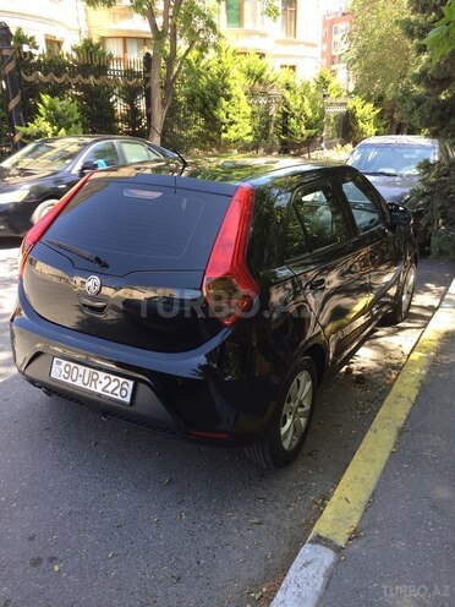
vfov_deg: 61.7
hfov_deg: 48.2
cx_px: 228
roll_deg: +1.1
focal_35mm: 29
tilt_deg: -23.0
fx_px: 508
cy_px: 304
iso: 32
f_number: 2.2
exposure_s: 1/155
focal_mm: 4.15
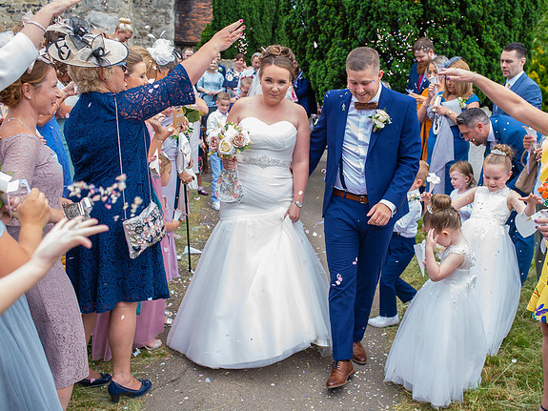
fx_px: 617
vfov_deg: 36.8
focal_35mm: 39
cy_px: 206
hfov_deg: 47.7
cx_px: 315
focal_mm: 35
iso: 320
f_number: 4
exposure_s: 1/500
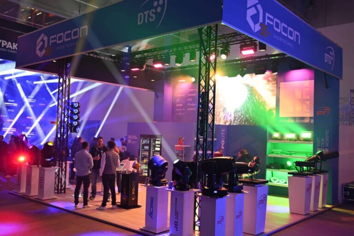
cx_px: 177
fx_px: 339
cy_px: 118
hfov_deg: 55.1
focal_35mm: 34
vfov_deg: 38.3
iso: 1000
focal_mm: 34.5
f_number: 4
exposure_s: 1/125
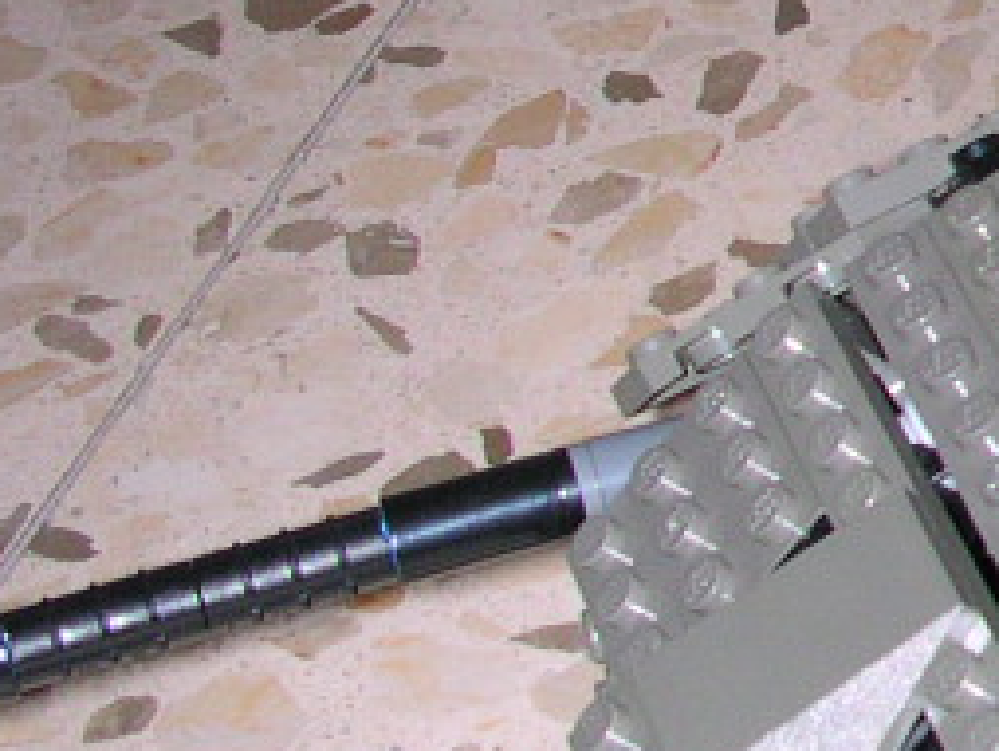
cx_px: 1994
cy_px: 142
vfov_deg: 9.9
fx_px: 4304
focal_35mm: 149
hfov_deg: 11.8
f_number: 4.5
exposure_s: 1/60
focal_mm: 5.6
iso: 100
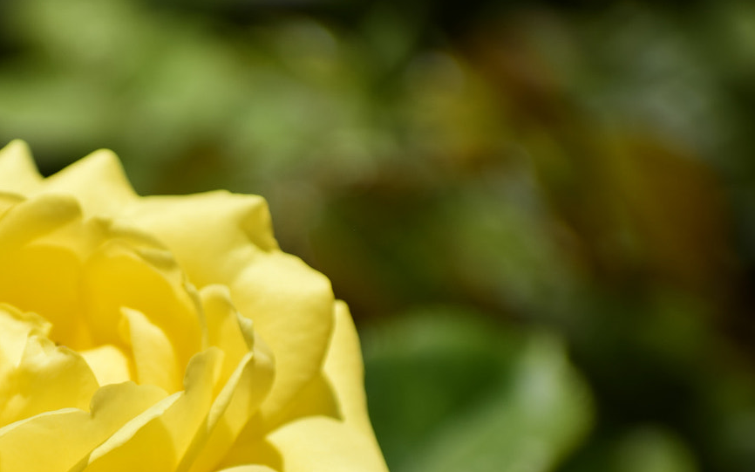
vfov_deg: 1.8
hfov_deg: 2.9
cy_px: 432
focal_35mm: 734
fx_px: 15101
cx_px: 111
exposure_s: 1/1250
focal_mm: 260
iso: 100
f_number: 6
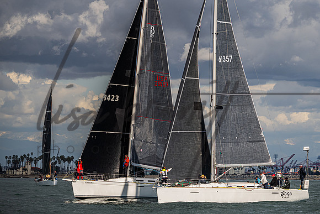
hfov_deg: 8.2
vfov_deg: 5.5
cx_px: 190
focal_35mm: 251
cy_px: 69
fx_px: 2231
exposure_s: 1/4000
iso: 400
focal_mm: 185
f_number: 5.6
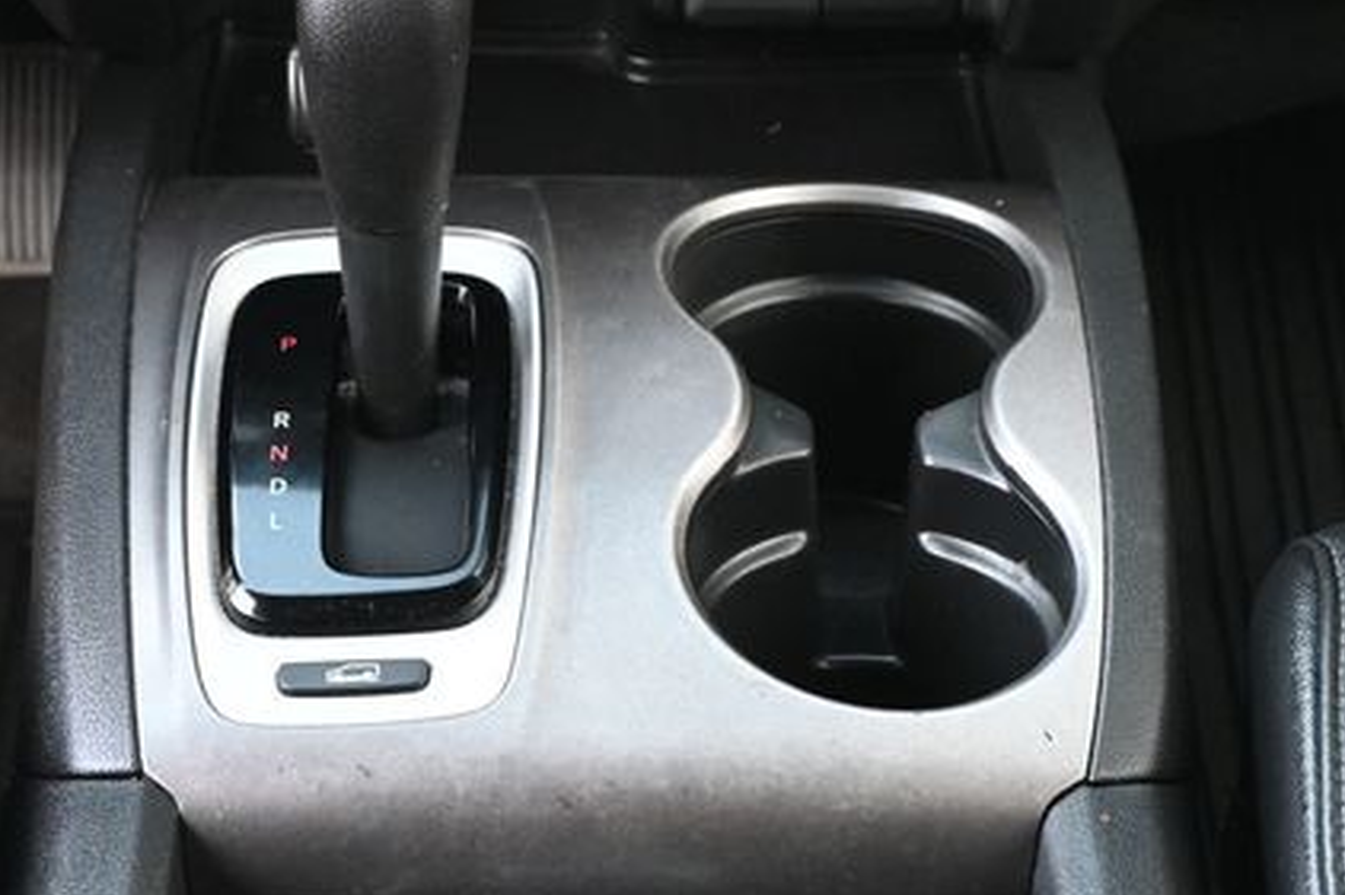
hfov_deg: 20.9
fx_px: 3651
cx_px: 602
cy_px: 363
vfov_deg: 14.0
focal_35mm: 98
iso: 3200
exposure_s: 1/80
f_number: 6
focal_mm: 43
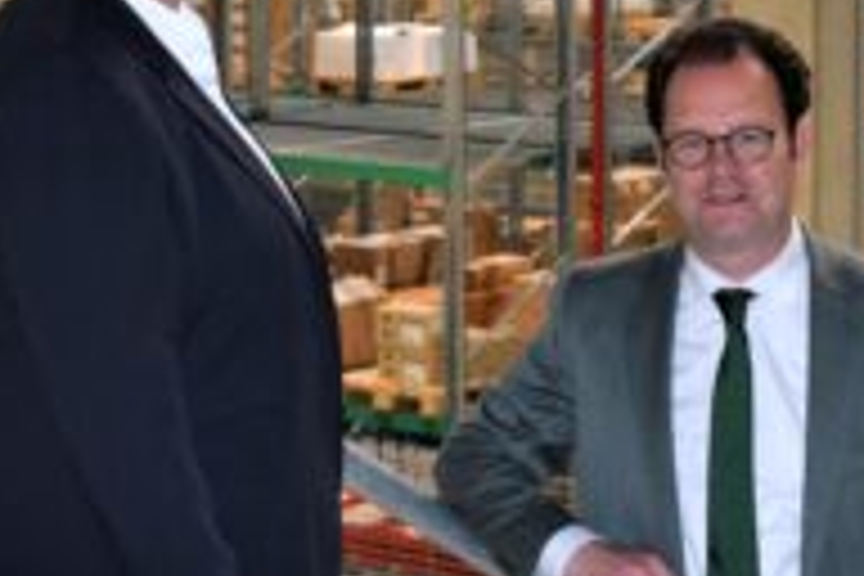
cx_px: 396
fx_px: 3648
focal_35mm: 152
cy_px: 36
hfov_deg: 13.5
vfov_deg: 9.0
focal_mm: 28
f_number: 5
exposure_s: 1/100
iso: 800
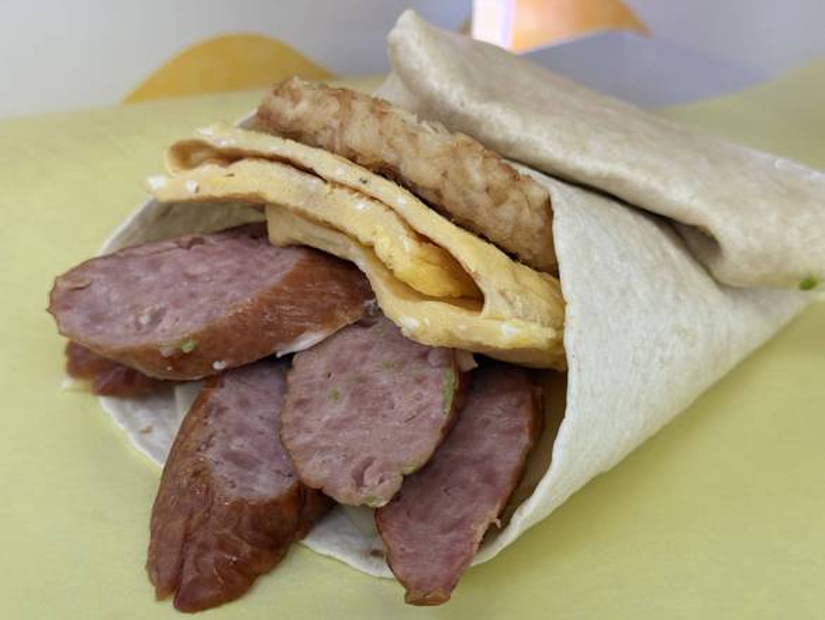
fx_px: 1144
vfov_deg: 30.3
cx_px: 412
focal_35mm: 48
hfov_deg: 39.6
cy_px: 310
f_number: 1.78
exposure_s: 1/40
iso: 200
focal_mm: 6.76
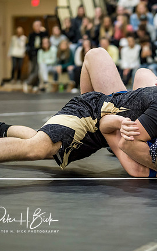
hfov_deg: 10.2
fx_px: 876
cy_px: 125
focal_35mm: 128
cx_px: 144
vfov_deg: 16.3
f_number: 1.2
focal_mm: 45
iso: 1250
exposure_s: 1/1000
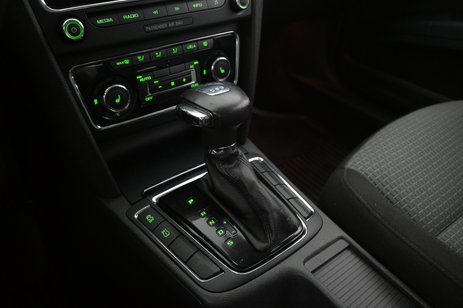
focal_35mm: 30
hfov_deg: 61.9
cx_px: 232
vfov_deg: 43.6
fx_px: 386
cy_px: 154
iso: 2500
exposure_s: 1/40
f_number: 3.8
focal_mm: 20
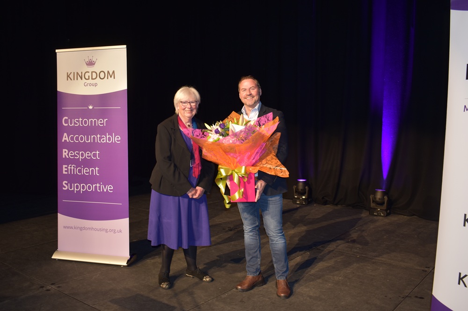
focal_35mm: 34
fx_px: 448
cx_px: 234
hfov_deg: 55.1
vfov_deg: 38.3
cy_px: 156
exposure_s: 1/30
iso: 280
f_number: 3.8
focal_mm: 23
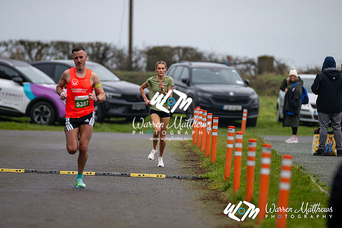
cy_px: 114
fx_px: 4272
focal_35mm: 450
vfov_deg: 3.1
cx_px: 171
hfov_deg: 4.6
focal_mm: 300
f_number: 2.8
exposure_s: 1/1600
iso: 320
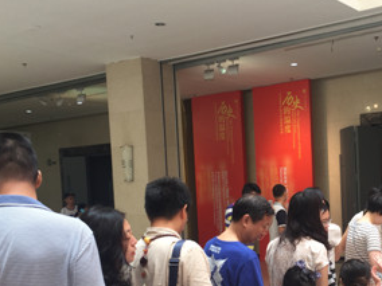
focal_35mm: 51
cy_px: 224
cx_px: 289
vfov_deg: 28.0
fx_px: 563
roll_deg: +0.3
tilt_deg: -3.2
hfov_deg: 36.6
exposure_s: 1/50
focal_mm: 4.15
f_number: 2.2
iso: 32
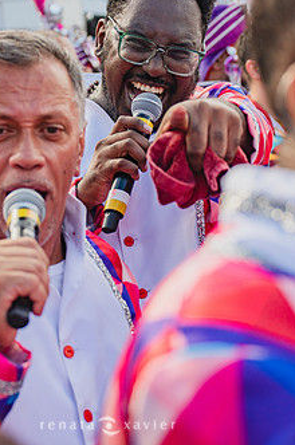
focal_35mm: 95
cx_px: 105
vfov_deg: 21.4
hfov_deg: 14.3
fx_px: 1173
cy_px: 147
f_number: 5.6
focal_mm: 70
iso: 400
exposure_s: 1/1600
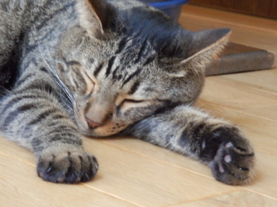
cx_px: 138
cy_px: 104
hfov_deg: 14.1
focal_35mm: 140
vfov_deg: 10.6
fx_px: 1120
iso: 1250
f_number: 5.4
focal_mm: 25.1
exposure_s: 1/15
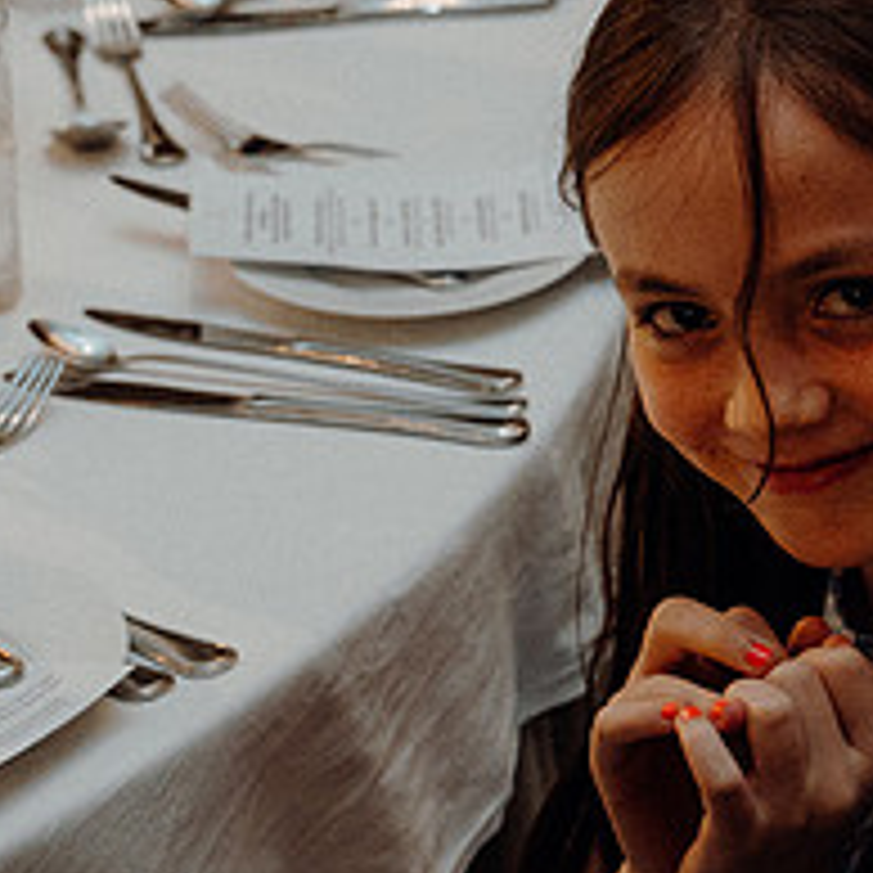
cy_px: 610
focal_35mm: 145
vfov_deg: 12.0
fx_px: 4137
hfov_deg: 11.9
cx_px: 850
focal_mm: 38
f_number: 3.5
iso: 2500
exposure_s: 1/160
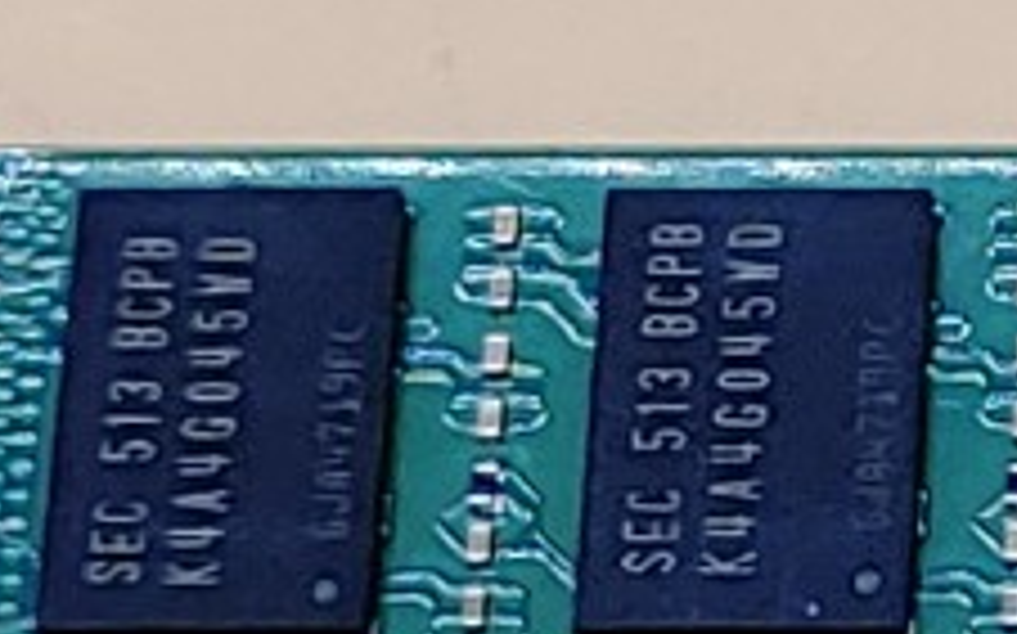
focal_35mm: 311
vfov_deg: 4.2
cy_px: 603
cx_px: 2565
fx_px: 8616
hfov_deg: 6.4
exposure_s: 1/138
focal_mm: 4.36
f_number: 1.8
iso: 50
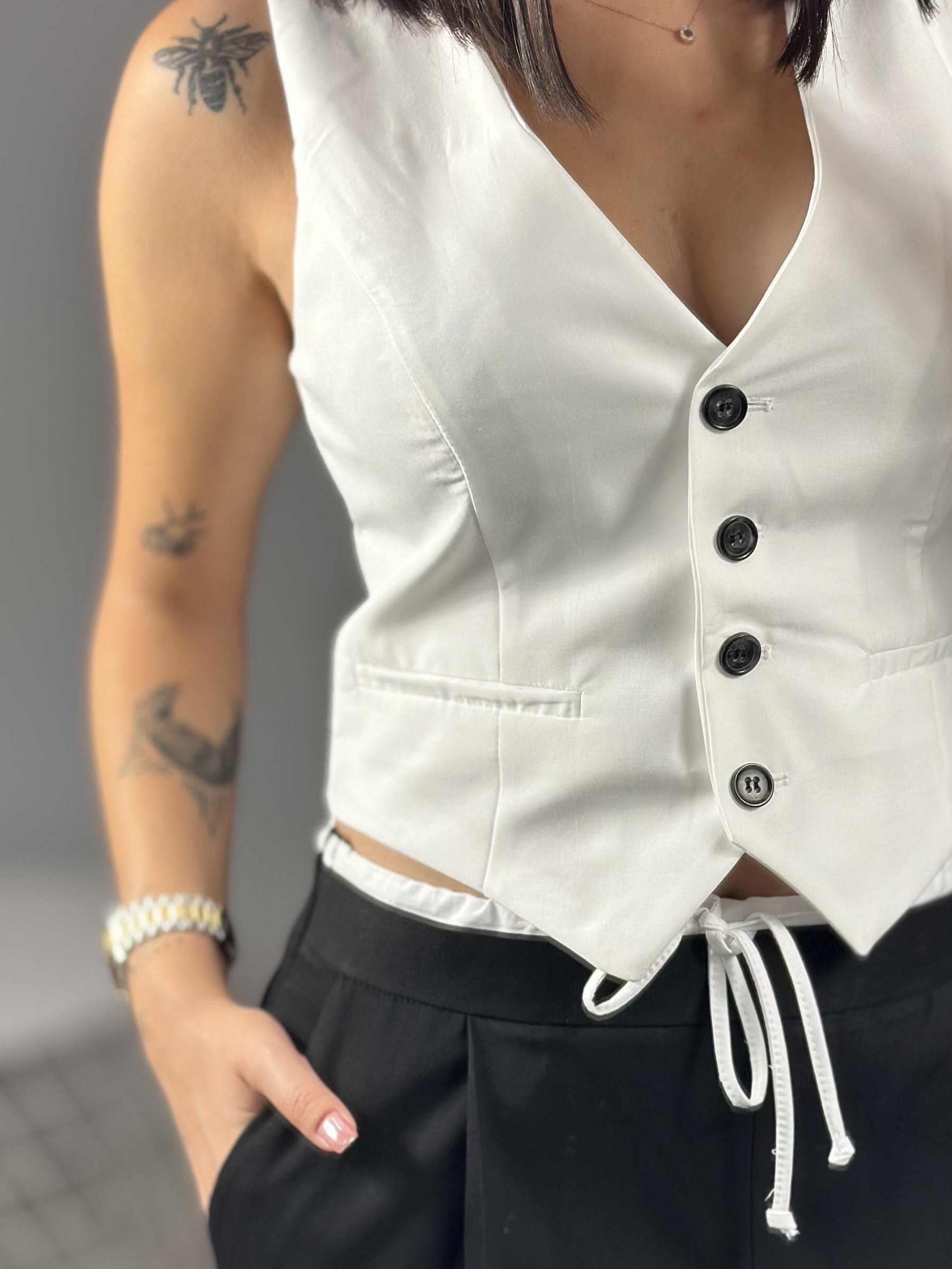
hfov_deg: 18.4
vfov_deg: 24.4
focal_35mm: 80
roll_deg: +6.5
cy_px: 706
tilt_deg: -35.0
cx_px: 552
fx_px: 2934
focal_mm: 6.86
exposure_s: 1/100
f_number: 1.78
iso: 64
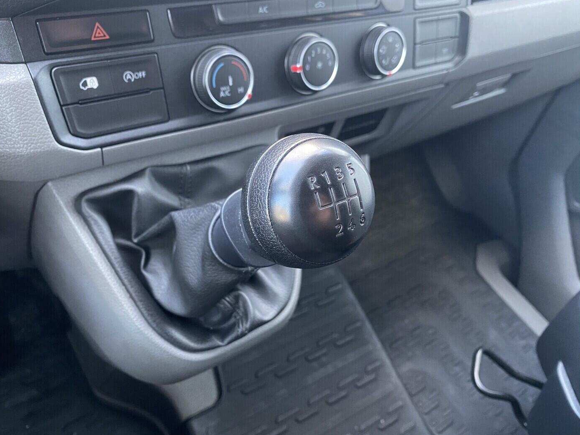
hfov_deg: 65.3
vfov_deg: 51.3
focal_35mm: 27
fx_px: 452
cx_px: 284
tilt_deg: -44.6
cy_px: 224
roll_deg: -11.9
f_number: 1.8
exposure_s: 1/32
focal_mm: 4.25
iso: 640
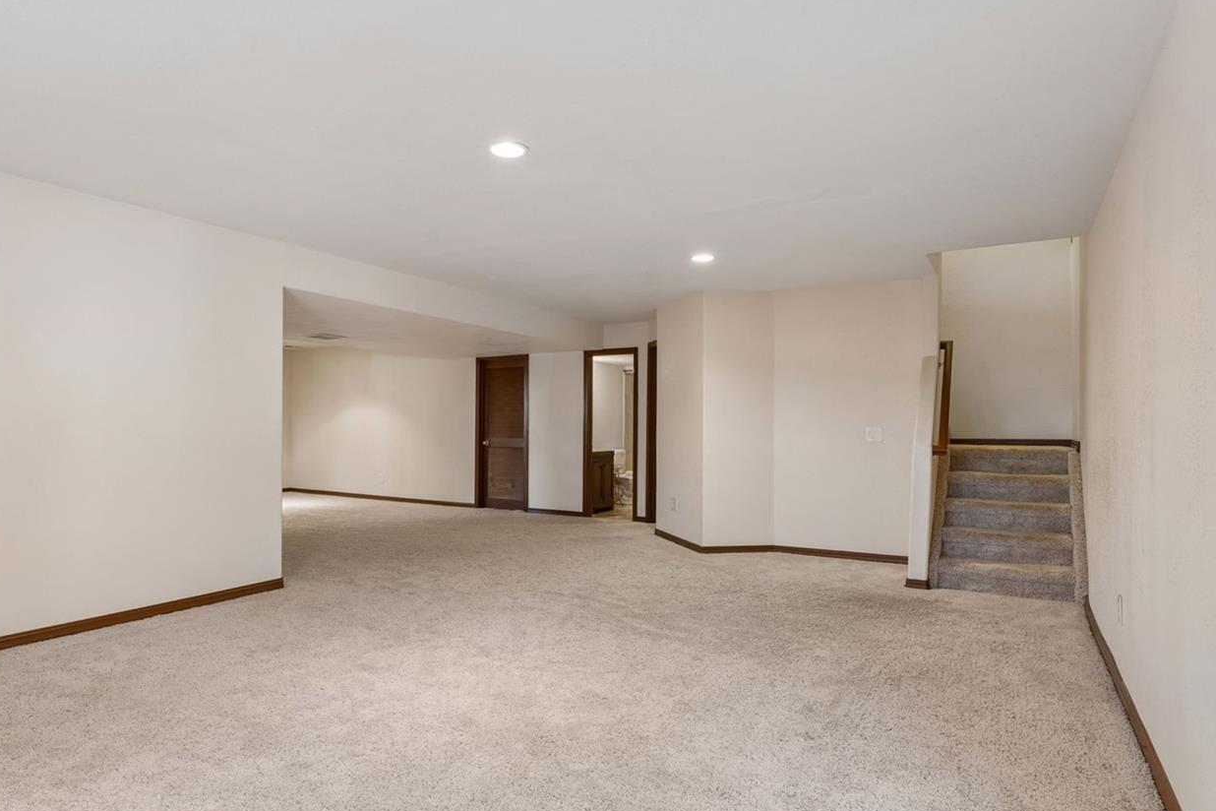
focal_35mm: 22
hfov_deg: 78.3
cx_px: 539
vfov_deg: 57.1
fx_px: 743
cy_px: 452
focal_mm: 17
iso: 400
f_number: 9
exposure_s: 1/4
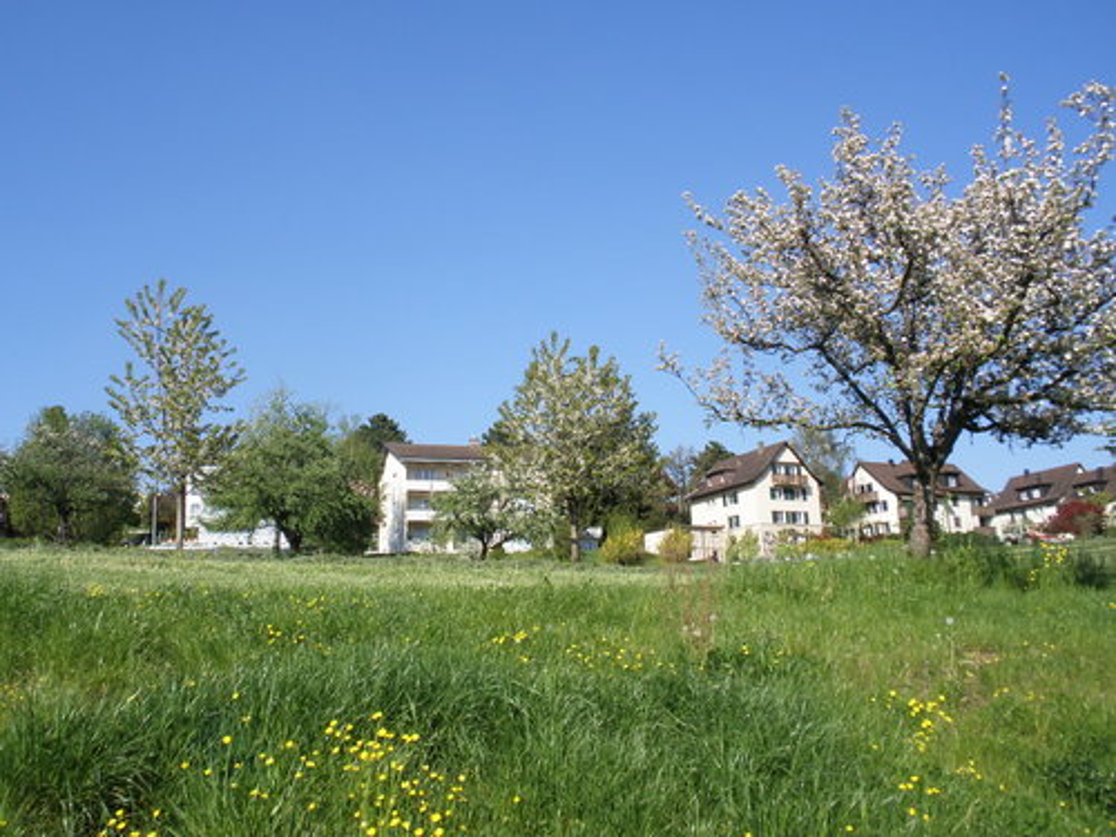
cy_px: 418
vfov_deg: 38.7
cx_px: 558
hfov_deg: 50.1
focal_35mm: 37
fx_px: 1193
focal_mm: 6.6
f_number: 10
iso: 64
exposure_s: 1/100
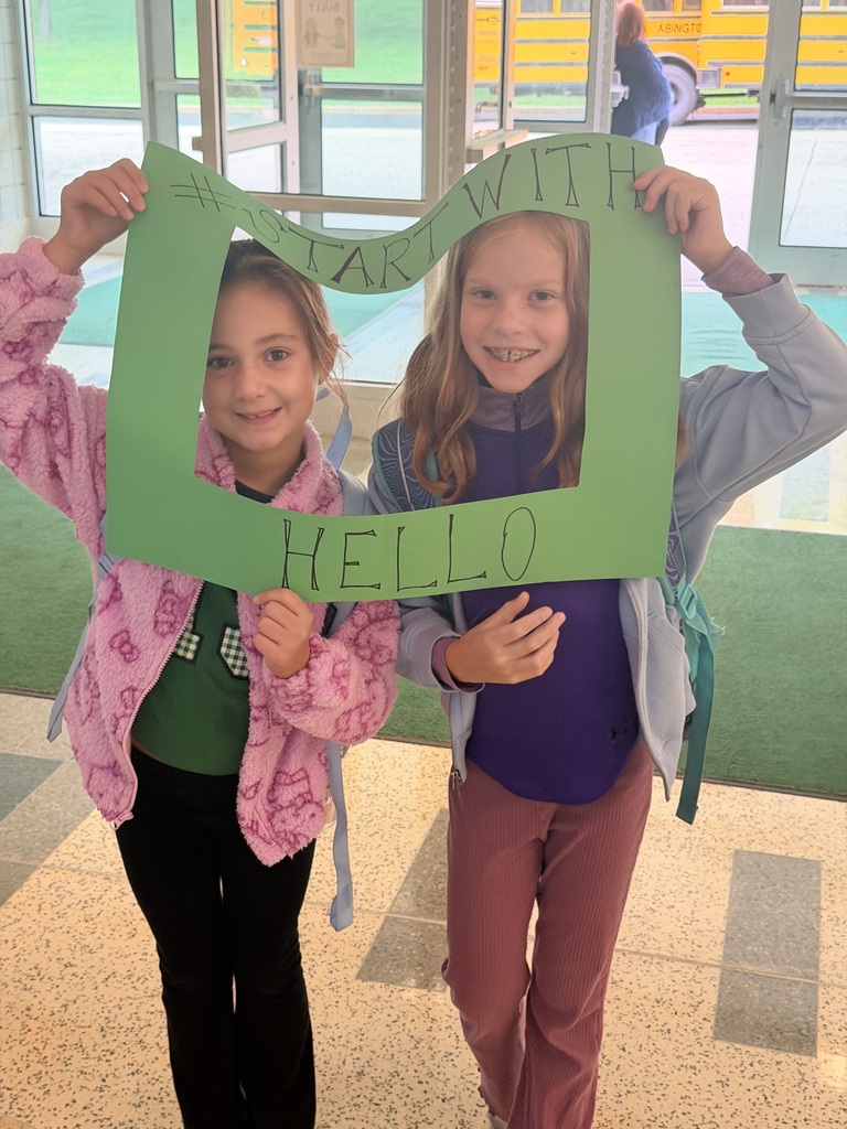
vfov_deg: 39.7
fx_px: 1566
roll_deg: -0.8
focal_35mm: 48
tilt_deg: -20.3
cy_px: 564
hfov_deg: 30.3
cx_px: 424
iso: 200
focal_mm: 6.76
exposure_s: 1/60
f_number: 1.78
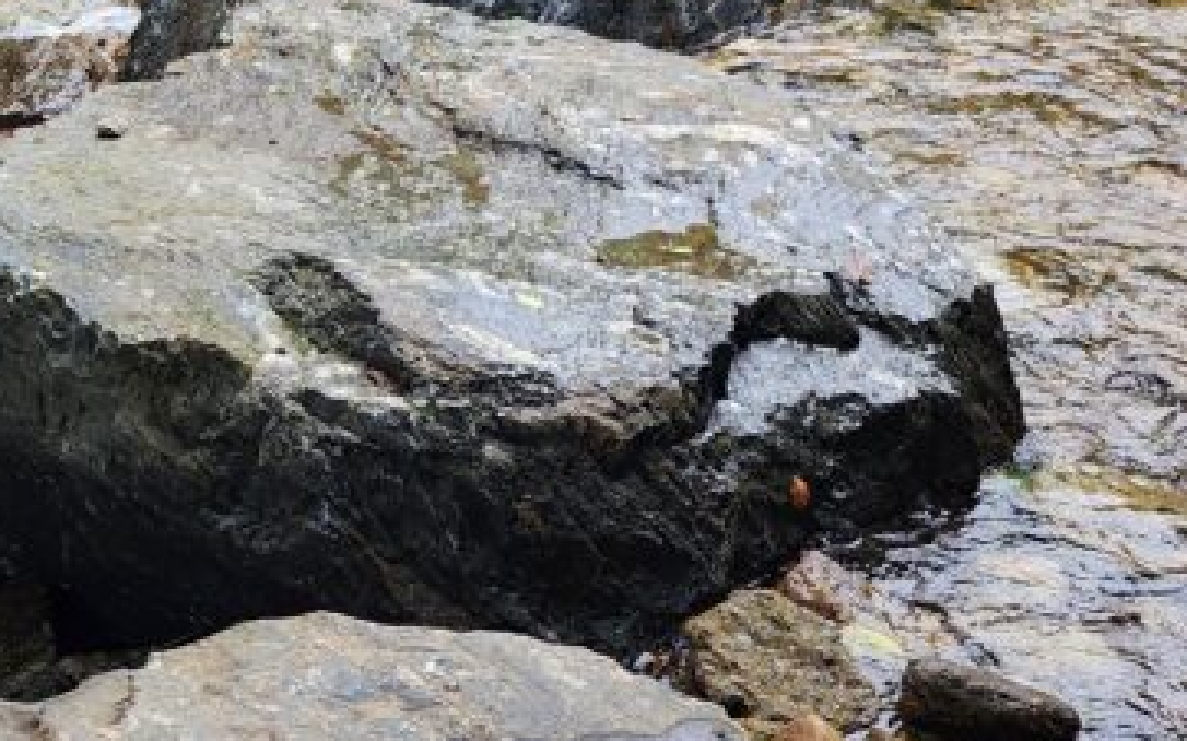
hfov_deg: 29.3
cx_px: 295
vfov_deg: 18.7
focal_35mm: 69
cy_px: 164
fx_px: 2231
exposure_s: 1/180
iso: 32
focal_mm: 6.4
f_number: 1.8
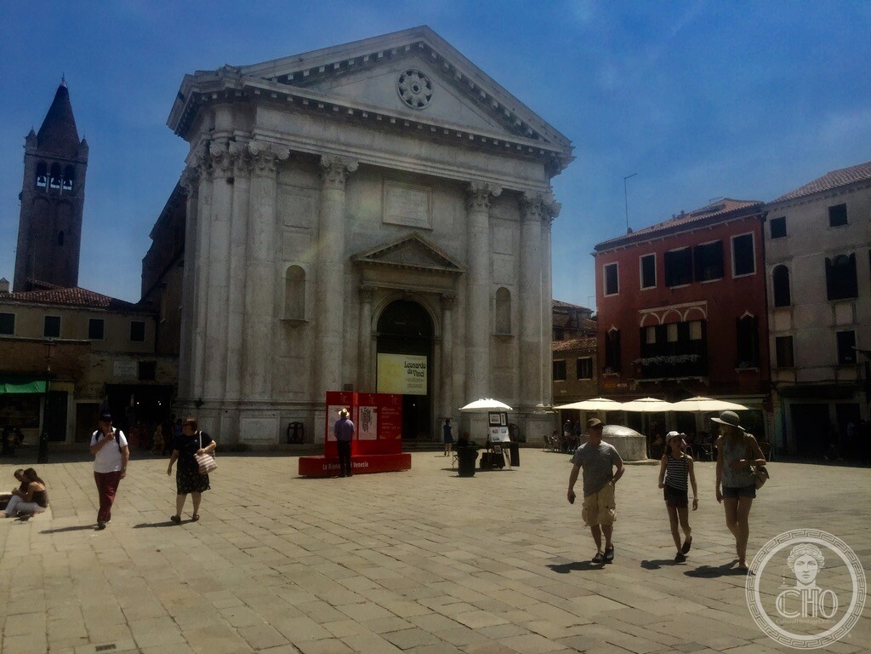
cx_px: 436
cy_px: 327
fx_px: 730
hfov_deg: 61.7
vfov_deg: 48.2
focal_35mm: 29
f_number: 2.2
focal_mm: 4.15
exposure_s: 1/3597
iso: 32
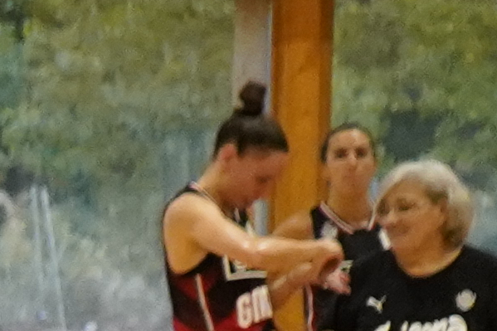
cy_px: 656
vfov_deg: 4.9
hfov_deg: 6.8
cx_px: -962
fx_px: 3809
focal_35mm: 276
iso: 5000
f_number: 3.5
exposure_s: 1/640
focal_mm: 28
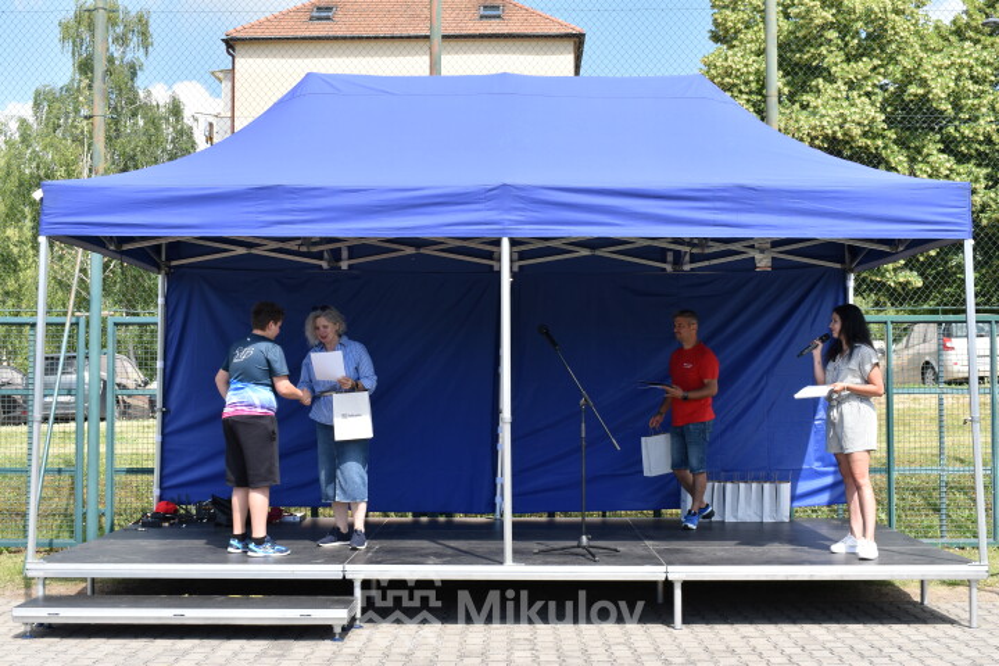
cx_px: 500
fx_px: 1290
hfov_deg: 42.3
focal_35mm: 46
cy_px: 333
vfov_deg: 28.9
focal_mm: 31
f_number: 8
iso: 200
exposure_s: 1/250
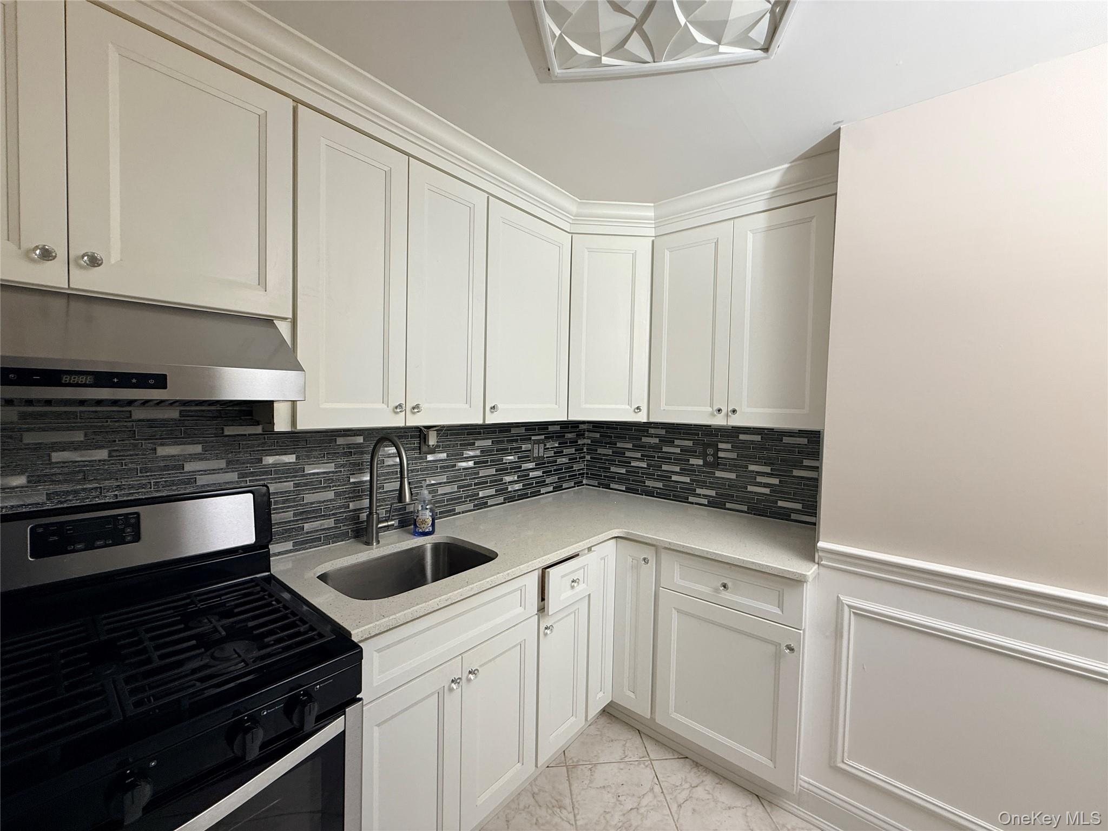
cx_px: 554
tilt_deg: -2.1
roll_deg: -1.3
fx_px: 448
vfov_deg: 85.7
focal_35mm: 14
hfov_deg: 102.1
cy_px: 416
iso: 125
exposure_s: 1/120
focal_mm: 2.22
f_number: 2.2
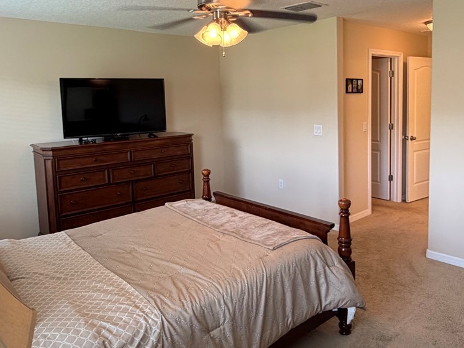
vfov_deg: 46.4
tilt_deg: -5.4
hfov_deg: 59.4
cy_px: 132
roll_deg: +1.5
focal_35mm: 30
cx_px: 283
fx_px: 402
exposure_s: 1/60
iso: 200
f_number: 2.2
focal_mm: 2.22
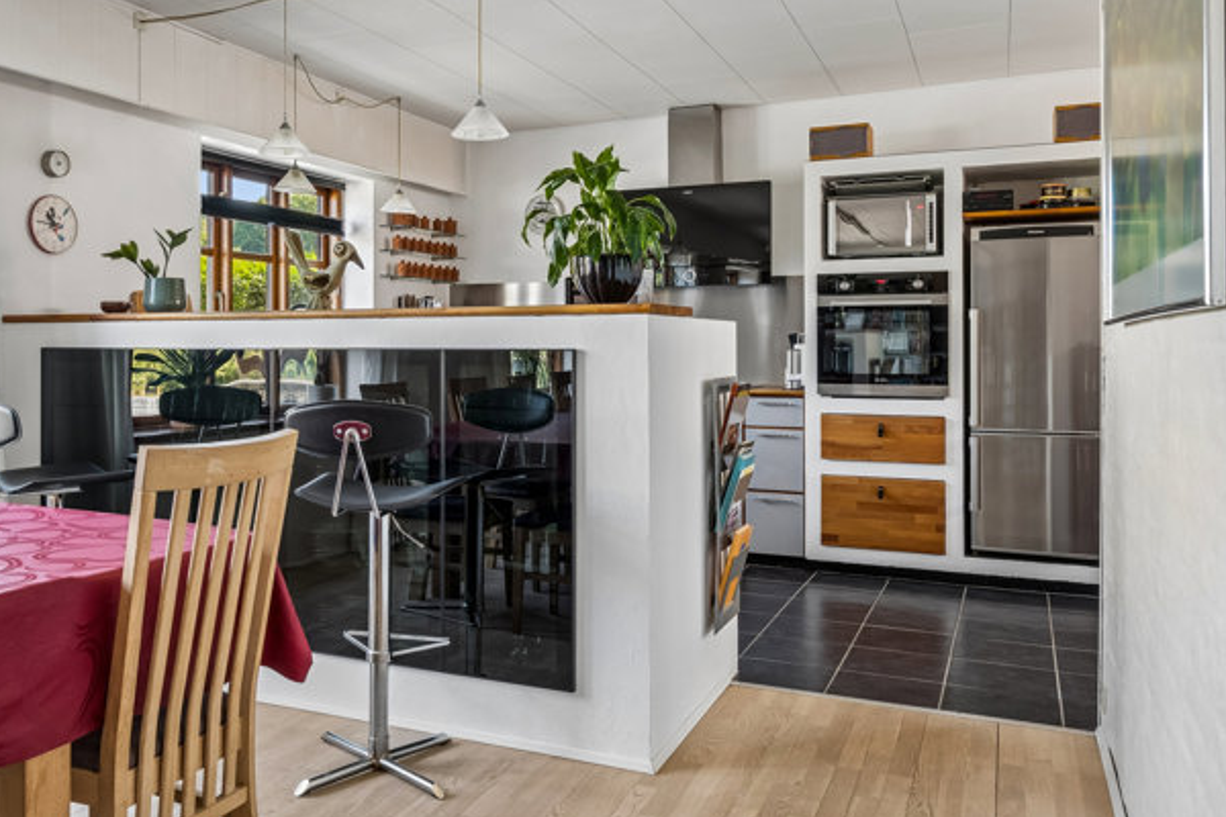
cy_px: 328
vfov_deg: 39.8
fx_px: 1124
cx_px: 464
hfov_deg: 56.6
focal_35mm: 33
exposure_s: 1/5
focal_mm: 16.5
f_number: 8
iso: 200
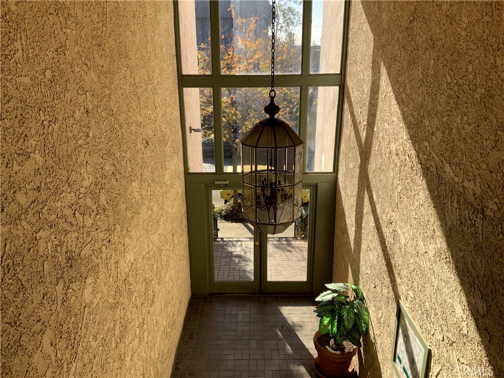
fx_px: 422
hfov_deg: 61.7
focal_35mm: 29
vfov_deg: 48.2
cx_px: 252
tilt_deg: -17.6
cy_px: 189
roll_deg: -0.2
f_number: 1.8
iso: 16
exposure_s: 1/256
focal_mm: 3
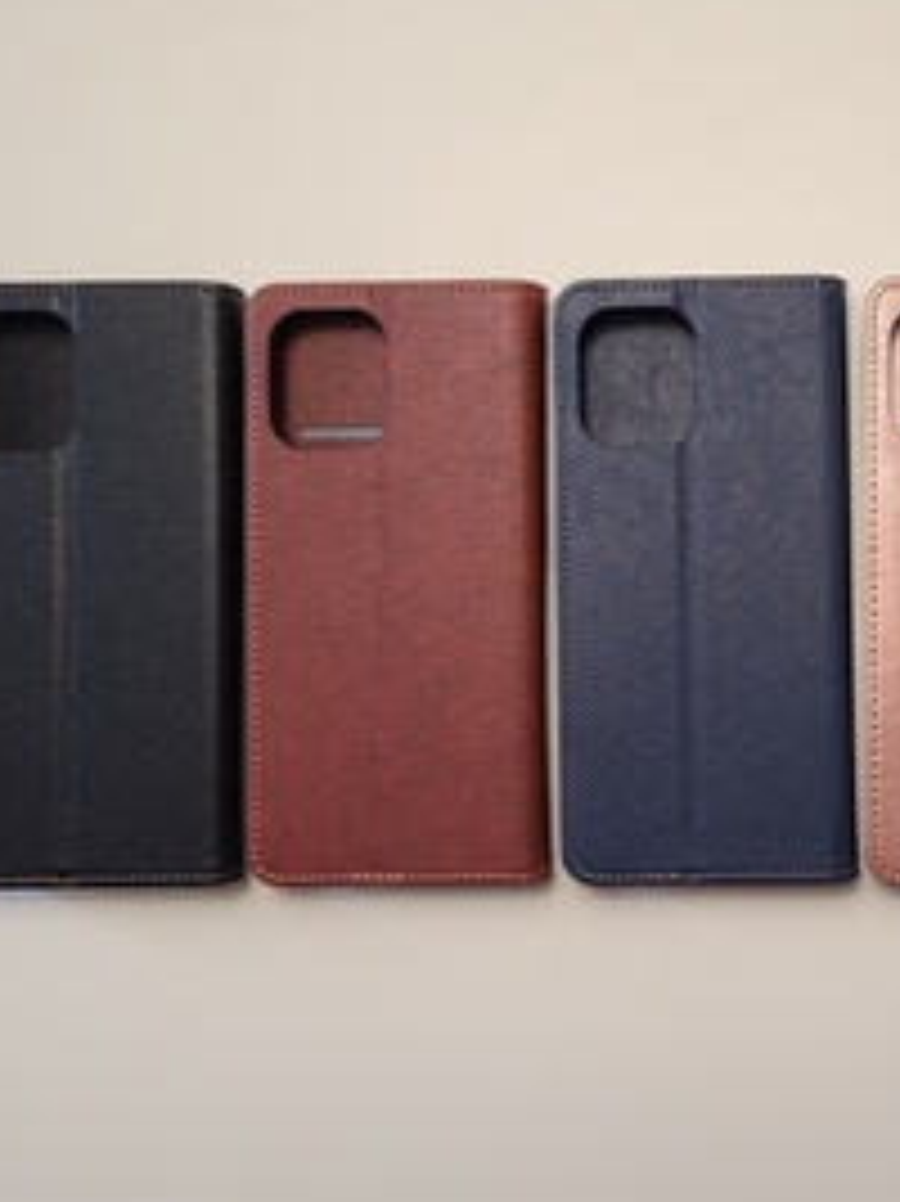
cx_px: 706
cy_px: 576
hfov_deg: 35.7
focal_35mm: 39
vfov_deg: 47.9
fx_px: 1353
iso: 80
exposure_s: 1/100
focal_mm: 5.4
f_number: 1.8
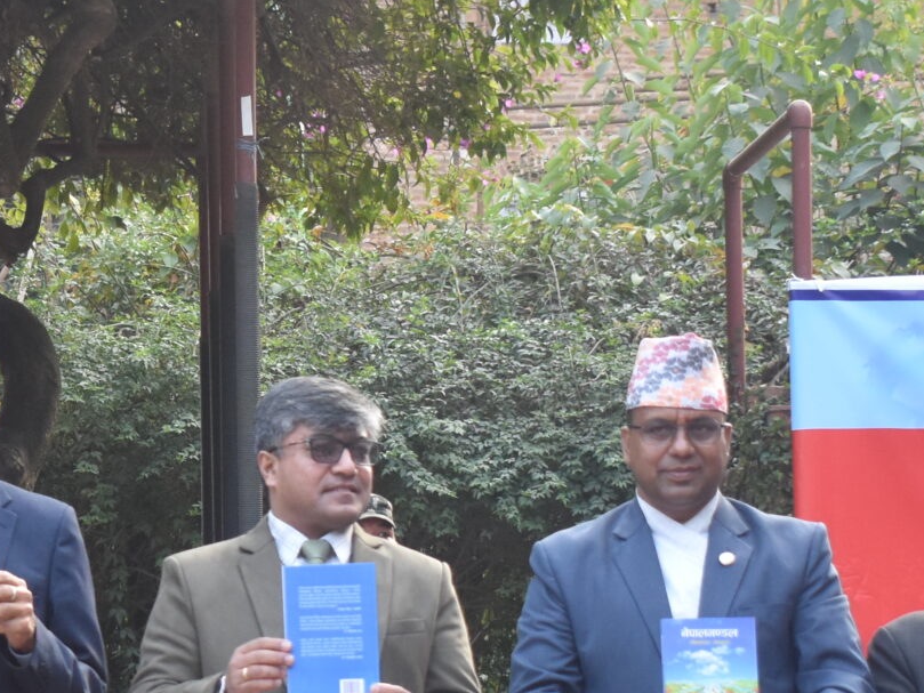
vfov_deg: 10.1
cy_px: 571
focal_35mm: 146
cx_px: 155
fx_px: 3898
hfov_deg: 13.4
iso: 800
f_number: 4.5
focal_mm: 32
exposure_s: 1/250
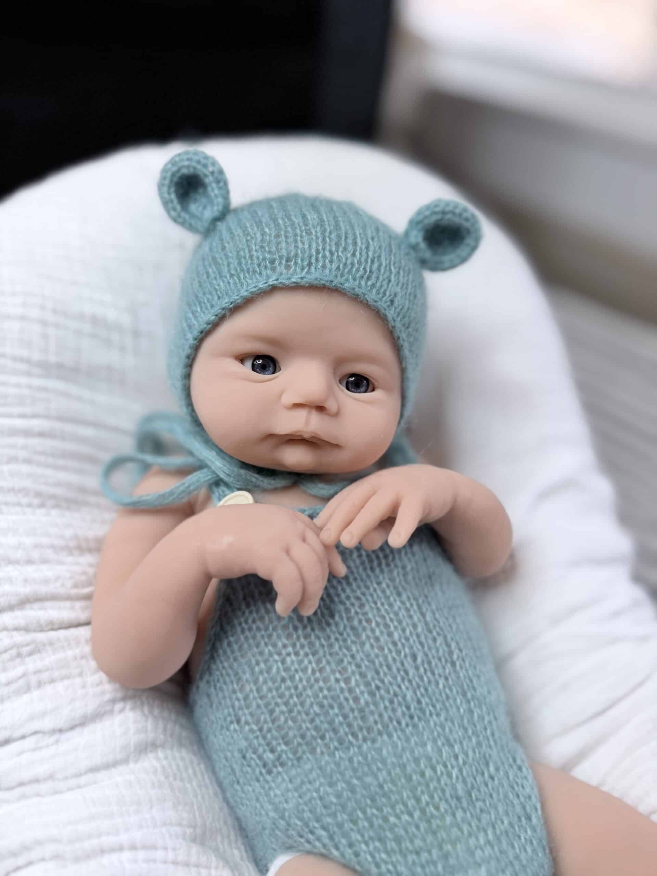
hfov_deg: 56.8
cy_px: 438
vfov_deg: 71.6
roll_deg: -6.6
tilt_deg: -39.3
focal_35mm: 24
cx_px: 328
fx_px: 607
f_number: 1.78
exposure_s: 1/120
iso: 80
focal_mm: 6.76
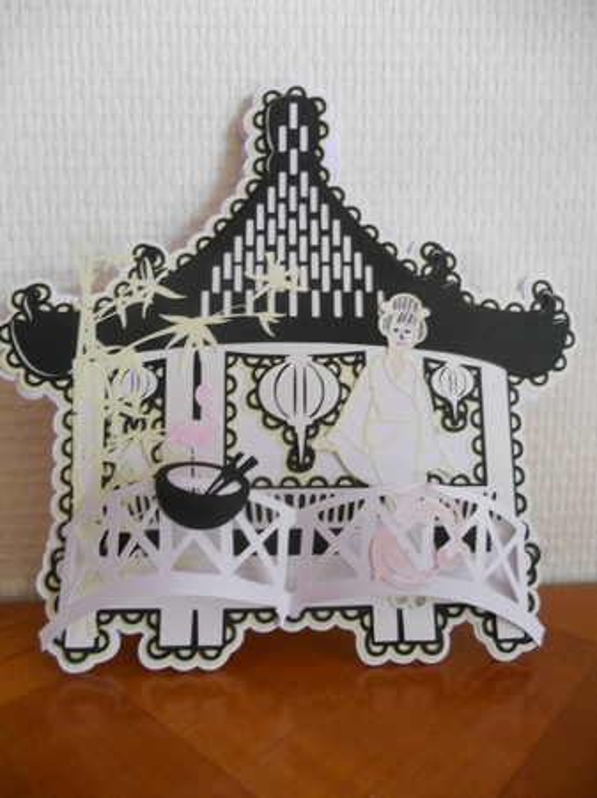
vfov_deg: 65.4
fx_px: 621
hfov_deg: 51.3
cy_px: 399
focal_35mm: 27
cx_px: 298
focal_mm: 4.9
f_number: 3.2
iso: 400
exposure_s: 1/20
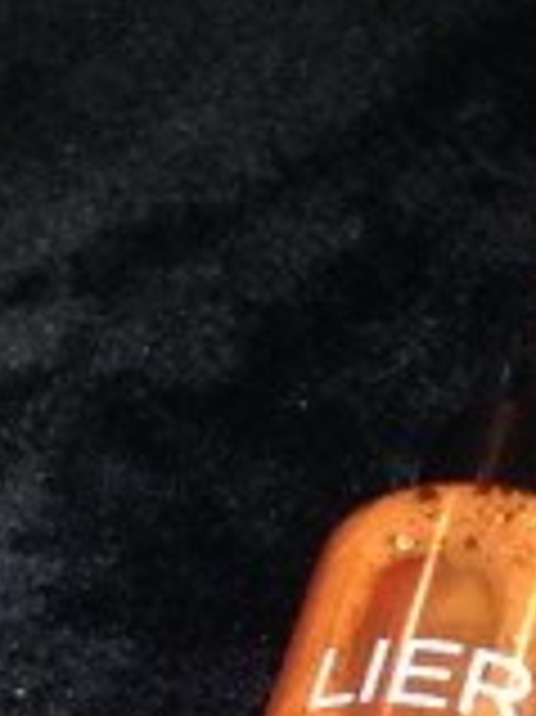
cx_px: 286
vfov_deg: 17.6
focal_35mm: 104
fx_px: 2150
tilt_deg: -51.4
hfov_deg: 14.2
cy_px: 968
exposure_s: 1/20
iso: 64
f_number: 2.4
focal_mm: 4.12
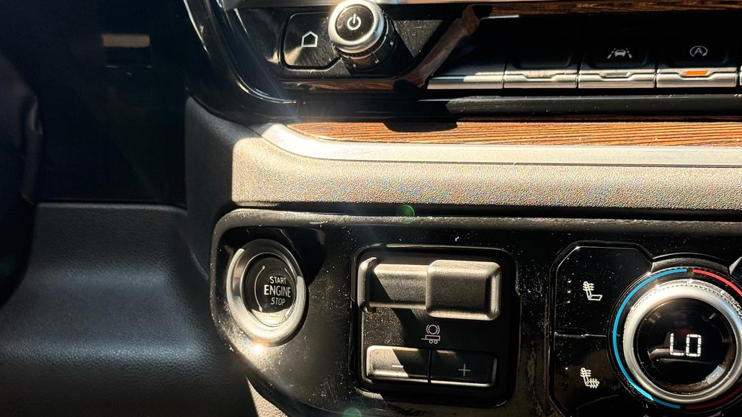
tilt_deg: -9.9
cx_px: 338
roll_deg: -1.0
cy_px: 274
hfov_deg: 32.3
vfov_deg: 18.5
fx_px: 1279
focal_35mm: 65
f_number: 1.78
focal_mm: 6.76
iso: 125
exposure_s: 1/164
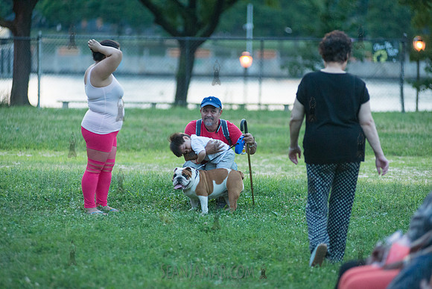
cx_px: 216
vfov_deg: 6.9
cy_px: 144
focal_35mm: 200
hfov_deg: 10.3
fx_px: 2400
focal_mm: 200
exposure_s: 1/800
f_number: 2.8
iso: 4000
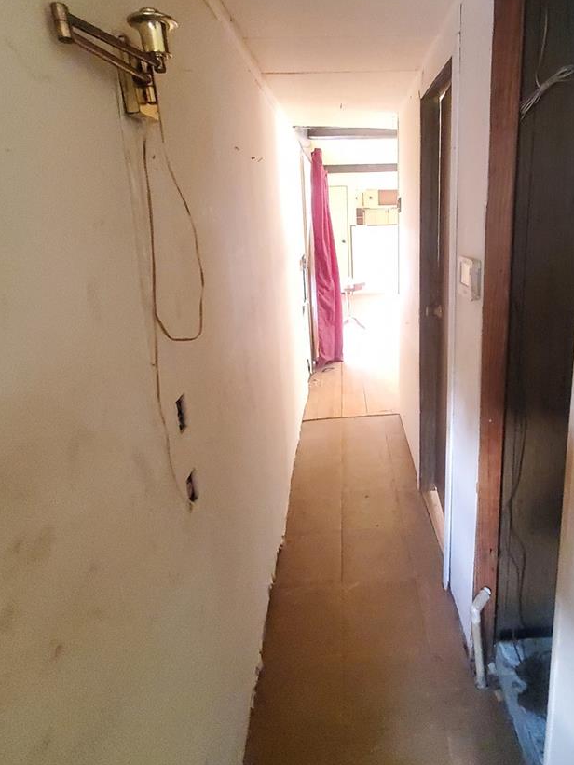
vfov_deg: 83.8
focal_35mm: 19
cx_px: 372
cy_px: 312
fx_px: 420
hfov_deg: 67.2
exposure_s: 1/10
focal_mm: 1.8
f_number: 2.2
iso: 1250
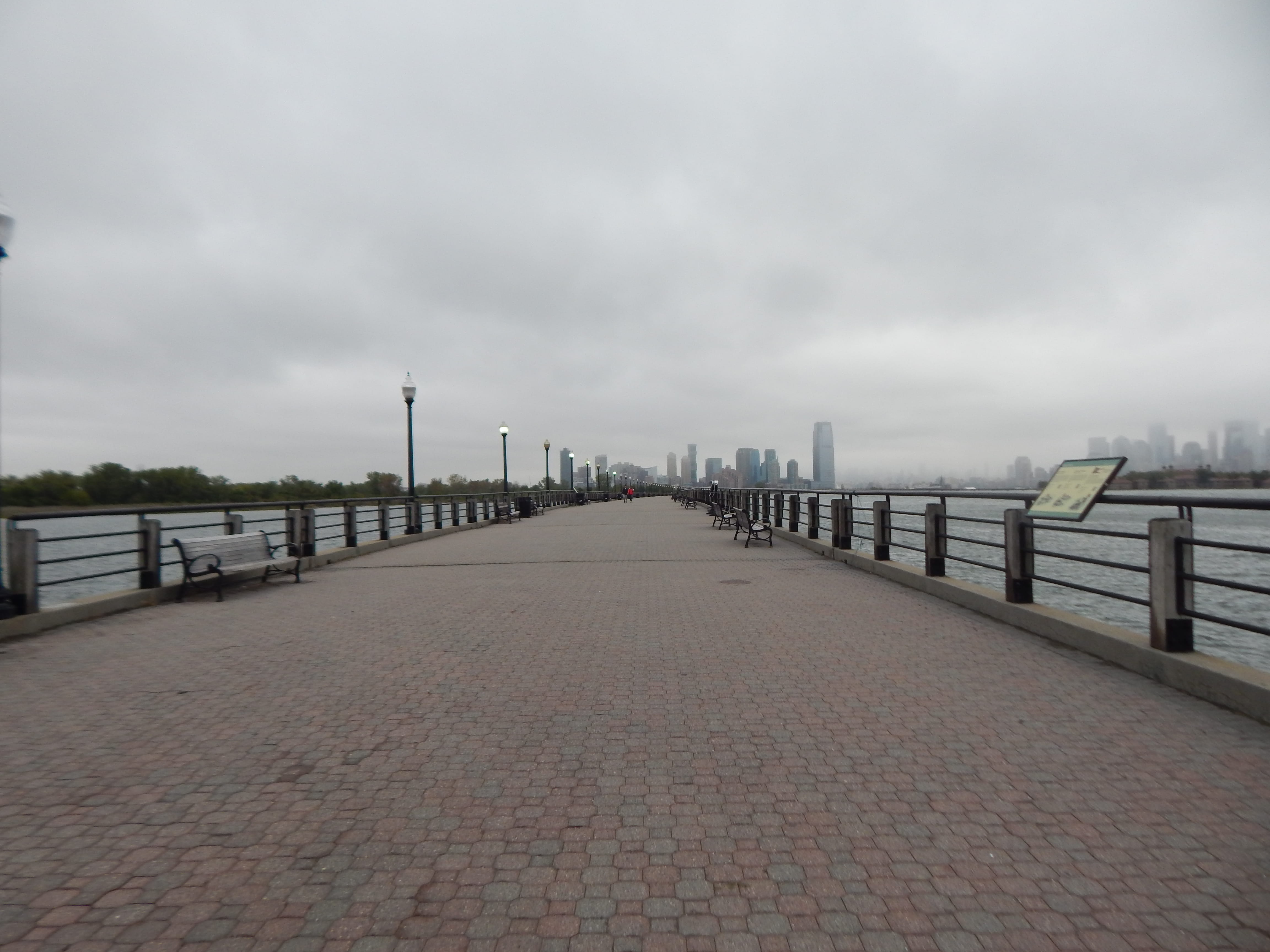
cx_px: 635
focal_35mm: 23
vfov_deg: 58.9
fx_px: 844
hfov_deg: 73.9
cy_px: 476
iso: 125
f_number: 3
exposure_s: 1/800
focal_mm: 4
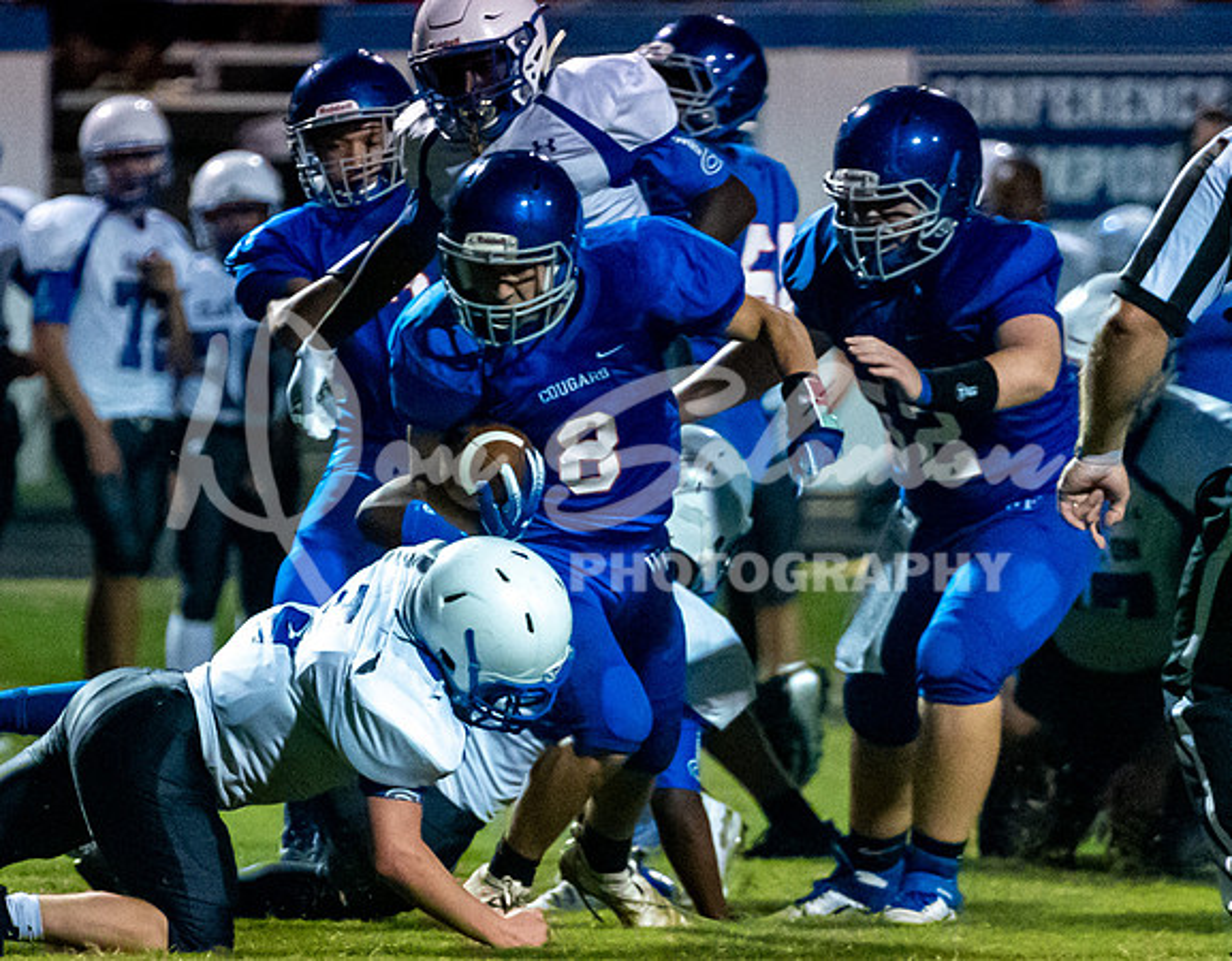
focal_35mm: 599
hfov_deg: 3.3
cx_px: 322
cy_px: 649
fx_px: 21626
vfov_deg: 2.5
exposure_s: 1/800
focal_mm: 280
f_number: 4
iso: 16000
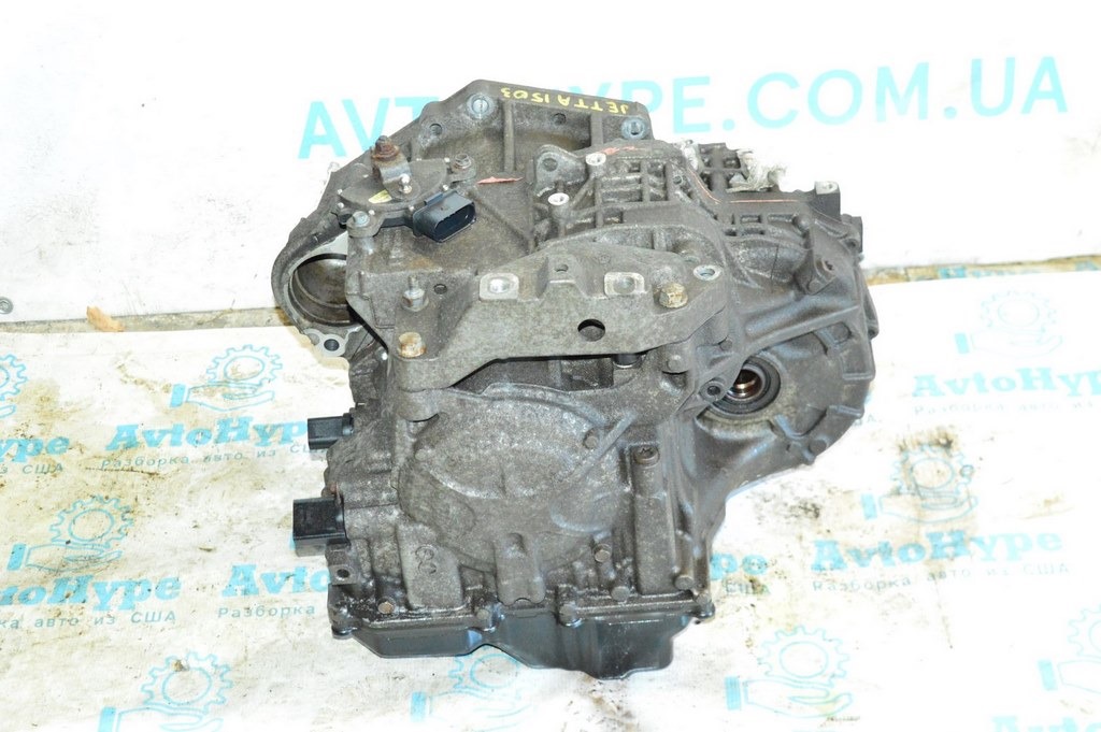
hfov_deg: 29.9
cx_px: 550
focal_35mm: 68
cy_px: 366
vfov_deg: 20.1
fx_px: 2063
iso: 6400
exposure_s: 1/200
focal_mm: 45
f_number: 6.3
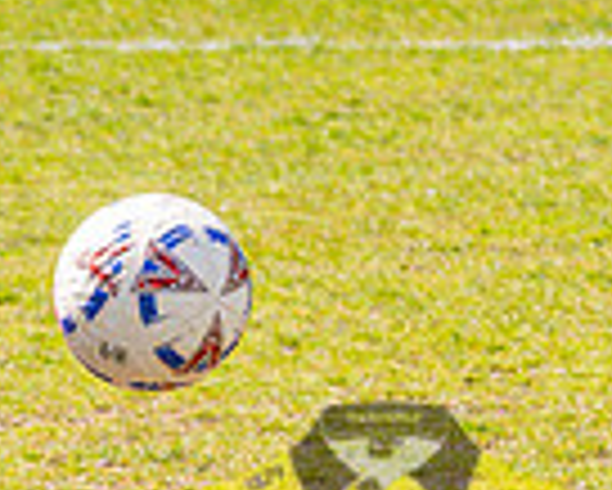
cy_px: 307
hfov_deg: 4.7
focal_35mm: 413
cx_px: -211
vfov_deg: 3.8
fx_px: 7486
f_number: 2.5
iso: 2000
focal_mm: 48
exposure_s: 1/26000
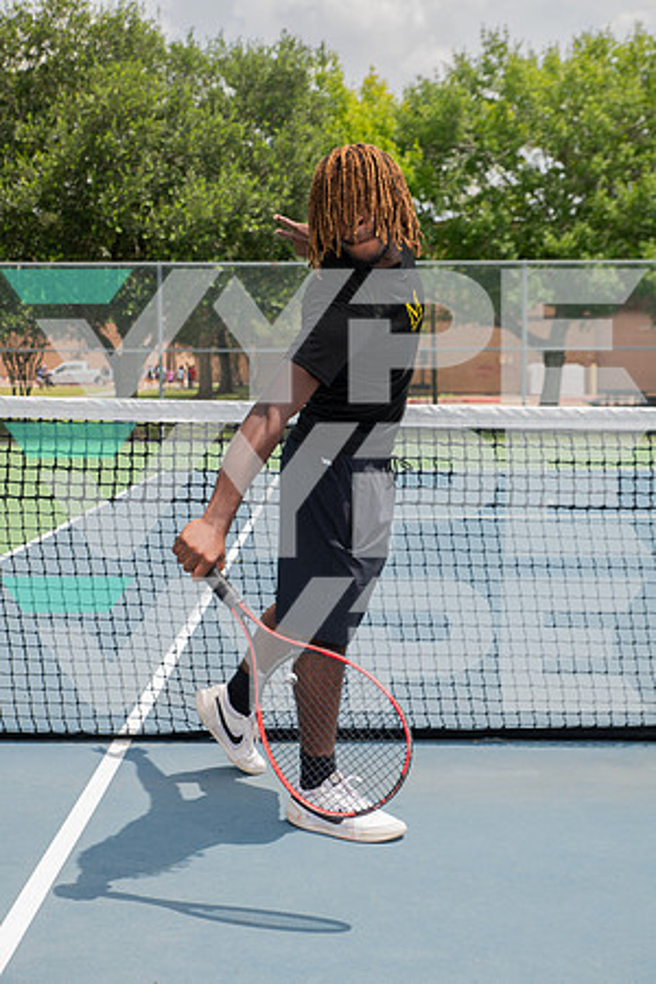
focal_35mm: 48
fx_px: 1312
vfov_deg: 41.1
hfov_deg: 28.1
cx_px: 328
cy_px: 492
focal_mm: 48
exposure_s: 1/400
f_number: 6.3
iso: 100
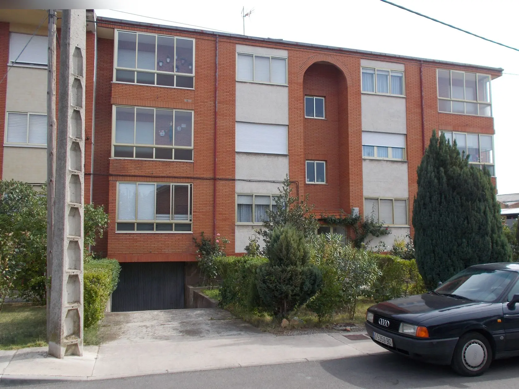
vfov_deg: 41.8
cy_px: 194
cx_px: 260
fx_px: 510
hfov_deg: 54.0
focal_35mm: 34
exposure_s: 1/400
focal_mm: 6
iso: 80
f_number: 3.6
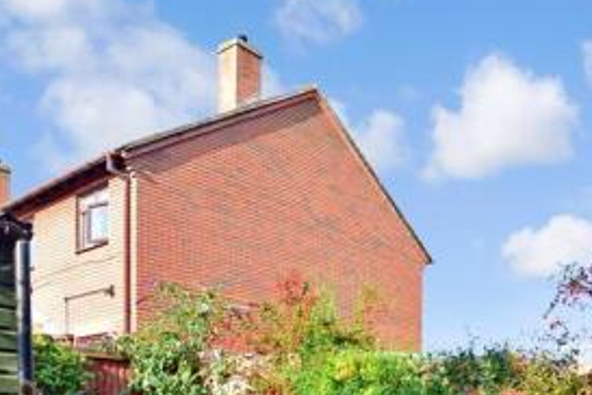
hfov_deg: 49.6
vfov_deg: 32.1
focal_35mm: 36
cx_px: 484
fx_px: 592
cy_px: 444
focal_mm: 10
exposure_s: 1/250
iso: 400
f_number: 8
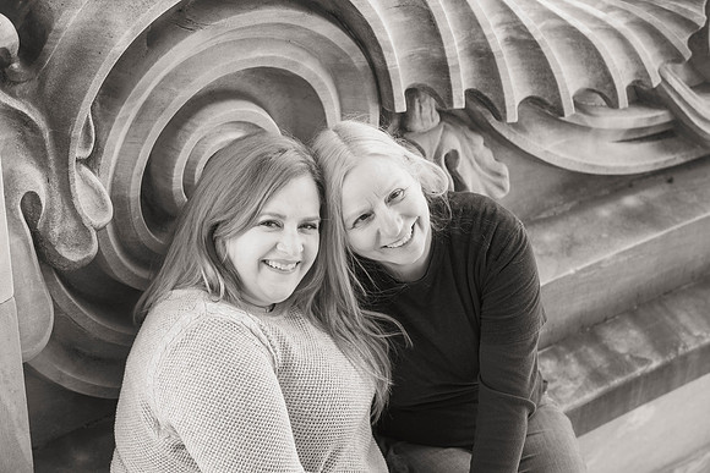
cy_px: 236
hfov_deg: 24.5
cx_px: 343
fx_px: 1633
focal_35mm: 83
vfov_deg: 16.5
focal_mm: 78
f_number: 4
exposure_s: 1/400
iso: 400
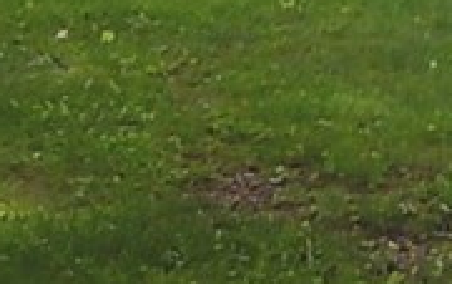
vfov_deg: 5.0
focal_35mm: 247
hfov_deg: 8.2
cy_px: -611
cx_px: 753
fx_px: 3046
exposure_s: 1/400
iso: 125
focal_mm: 7.3
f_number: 4.2
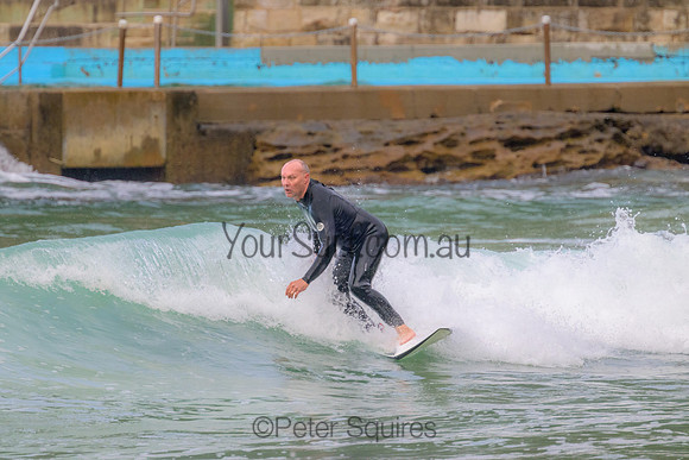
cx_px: 344
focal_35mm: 800
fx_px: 15314
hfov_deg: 2.6
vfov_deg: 1.7
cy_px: 230
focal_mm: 800
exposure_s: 1/1250
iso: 2800
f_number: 11
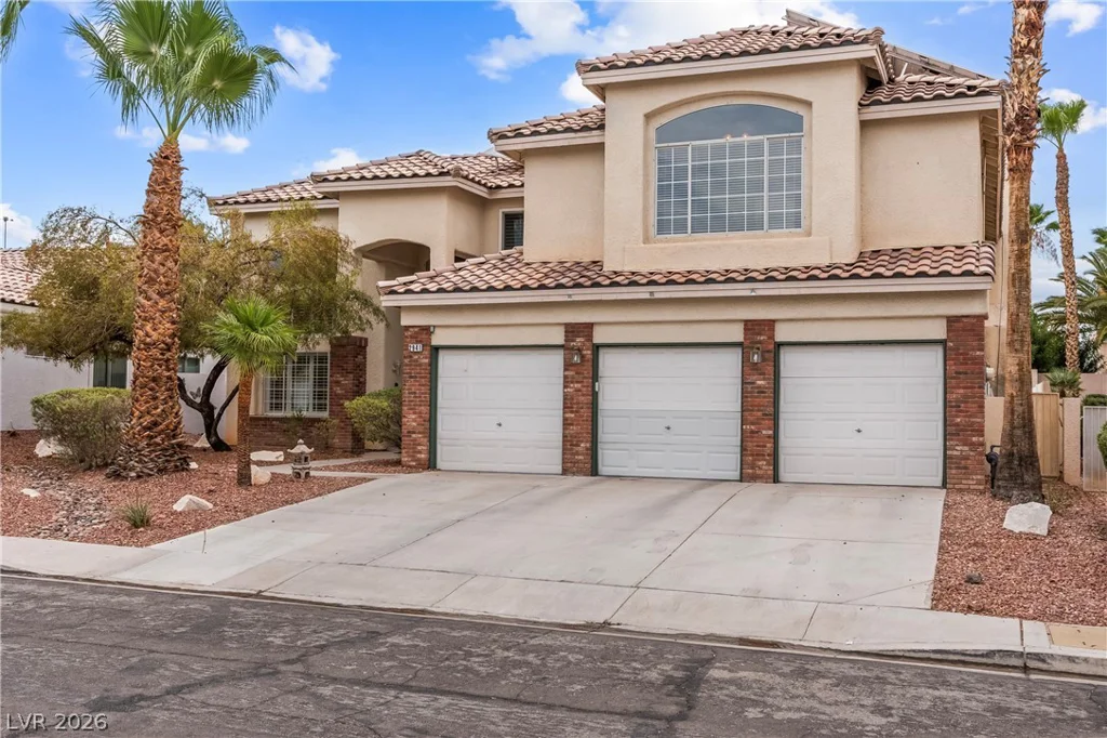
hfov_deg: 55.8
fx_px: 1045
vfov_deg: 38.9
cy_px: 369
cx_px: 554
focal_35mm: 34
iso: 400
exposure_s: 1/8000
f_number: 8
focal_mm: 23
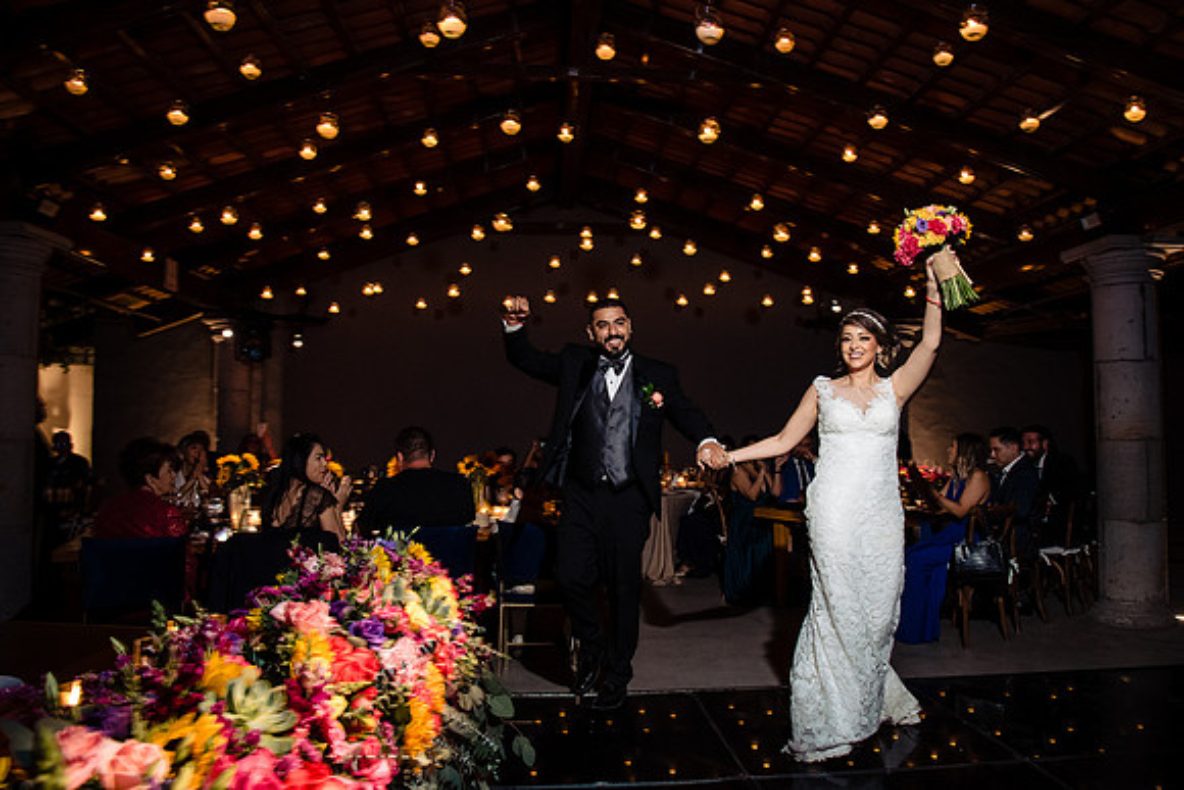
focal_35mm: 25
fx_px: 818
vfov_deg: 51.5
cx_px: 592
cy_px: 395
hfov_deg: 71.8
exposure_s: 1/40
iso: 2000
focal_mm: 24
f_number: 7.1
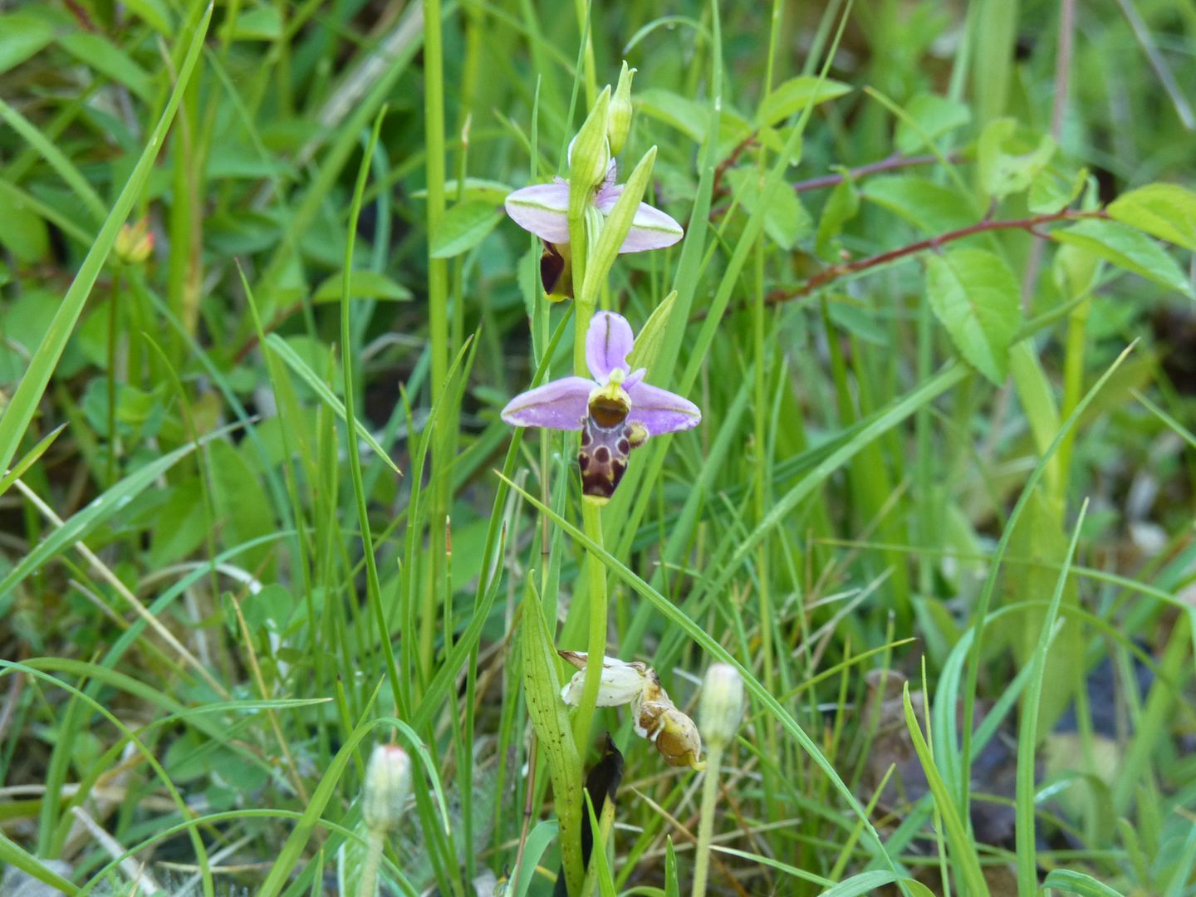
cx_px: 598
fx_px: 8154
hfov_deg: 8.4
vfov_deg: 6.3
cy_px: 448
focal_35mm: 236
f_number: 3.7
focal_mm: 41.9
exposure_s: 1/60
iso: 200
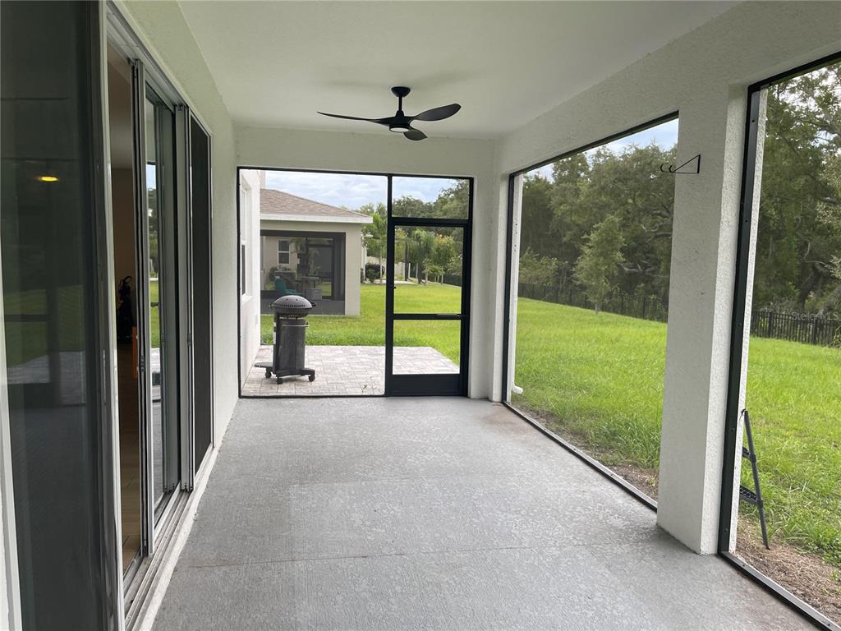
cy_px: 316
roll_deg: -1.6
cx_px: 420
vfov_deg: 54.9
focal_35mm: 25
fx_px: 607
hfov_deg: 69.4
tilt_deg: -5.7
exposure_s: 1/121
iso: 50
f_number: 1.6
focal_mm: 5.1
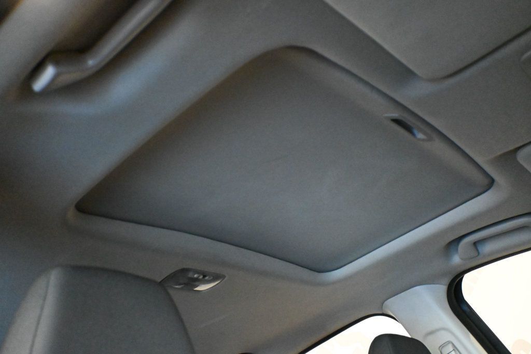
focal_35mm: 38
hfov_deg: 51.3
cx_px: 266
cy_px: 177
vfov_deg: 35.5
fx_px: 553
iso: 12800
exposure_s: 1/60
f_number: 4.2
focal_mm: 25
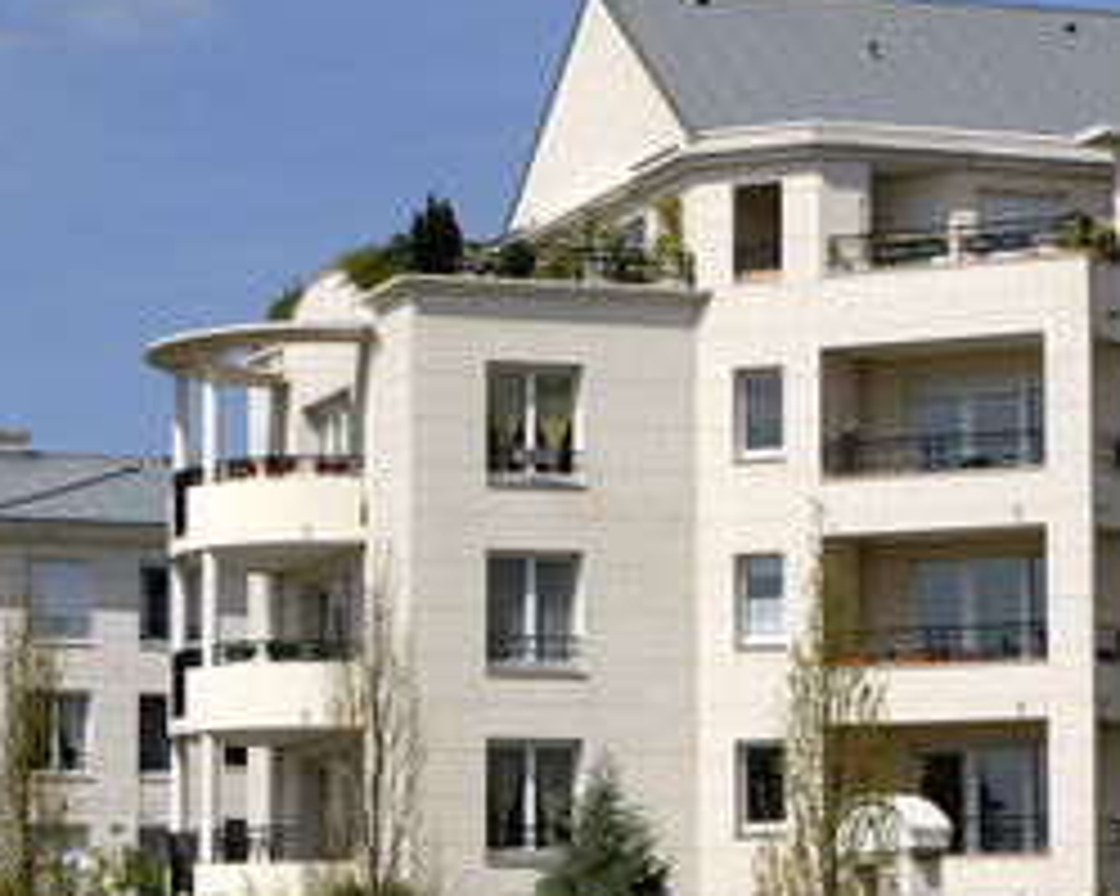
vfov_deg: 11.7
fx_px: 4367
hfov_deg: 14.6
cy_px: 583
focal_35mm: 132
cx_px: 407
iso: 100
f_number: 13
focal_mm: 55
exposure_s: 1/160
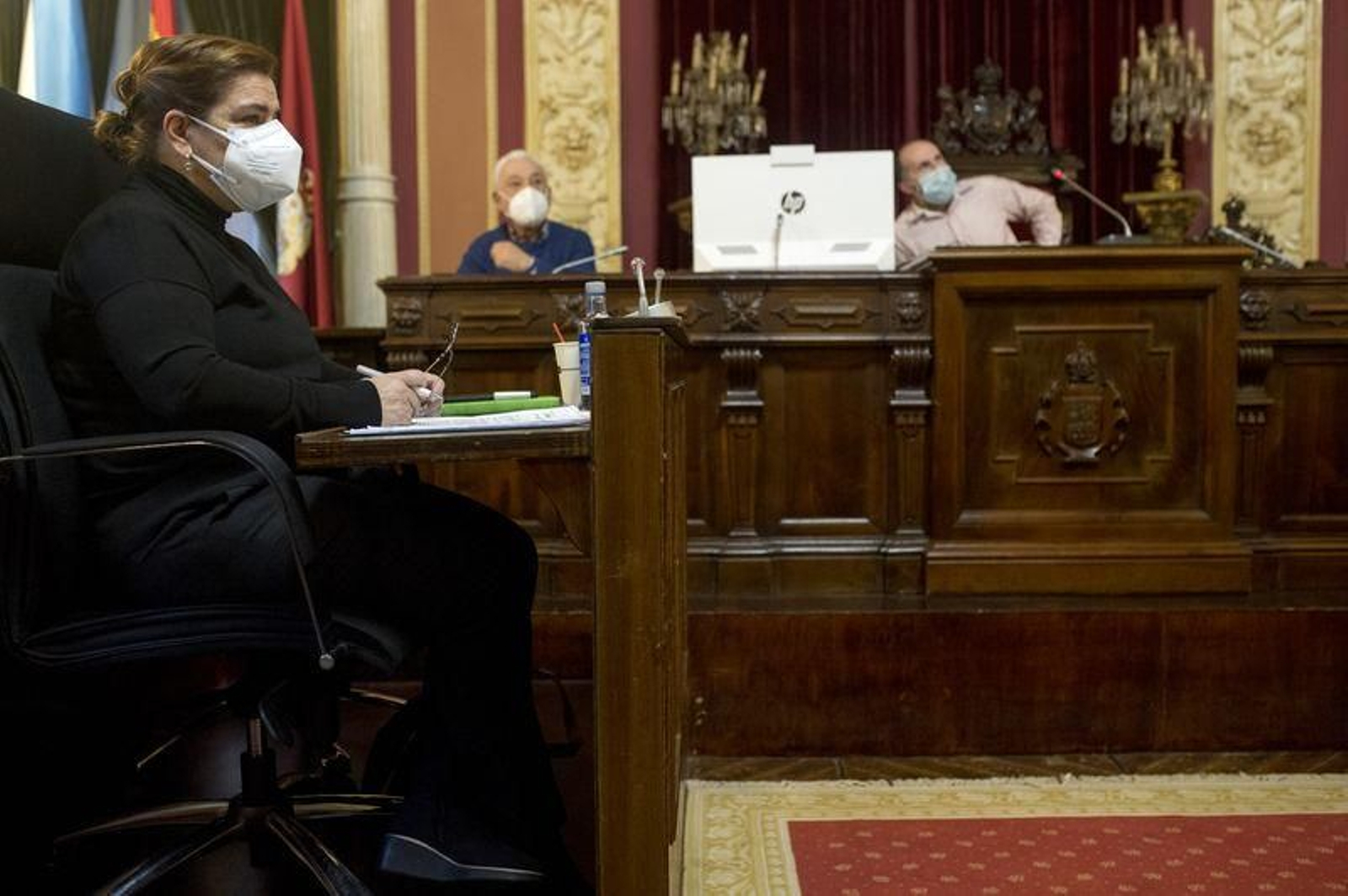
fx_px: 1309
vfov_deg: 37.8
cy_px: 448
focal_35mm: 35
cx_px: 674
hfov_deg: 54.5
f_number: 2.8
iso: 4000
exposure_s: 1/250
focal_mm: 35
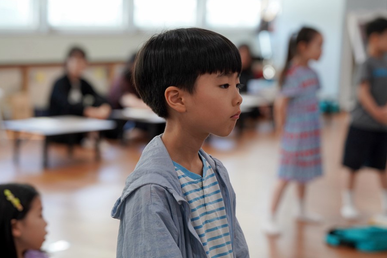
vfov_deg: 13.3
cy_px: 128
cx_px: 193
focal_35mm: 103
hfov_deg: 19.8
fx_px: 1107
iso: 800
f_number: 4
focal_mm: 102
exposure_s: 1/160
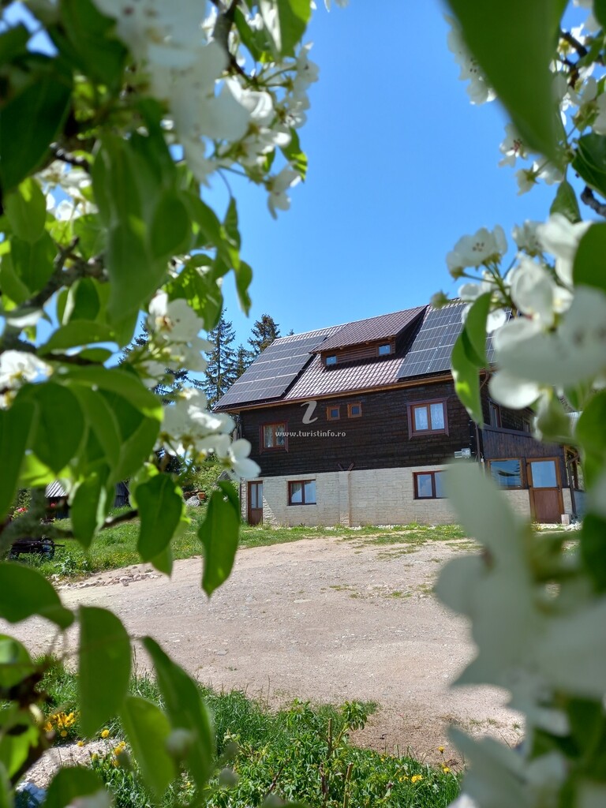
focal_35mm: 25
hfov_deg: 54.9
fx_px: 584
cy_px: 404
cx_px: 303
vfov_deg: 69.4
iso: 25
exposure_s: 1/429
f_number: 2
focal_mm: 4.6
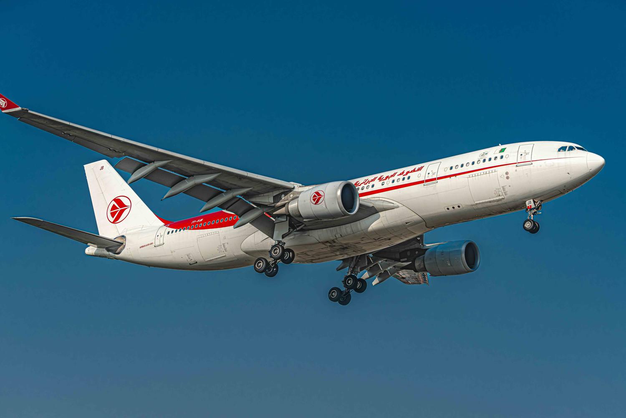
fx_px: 1652
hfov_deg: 21.5
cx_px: 313
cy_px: 209
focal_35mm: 95
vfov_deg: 14.4
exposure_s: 1/2000
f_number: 6.3
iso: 250
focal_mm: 95
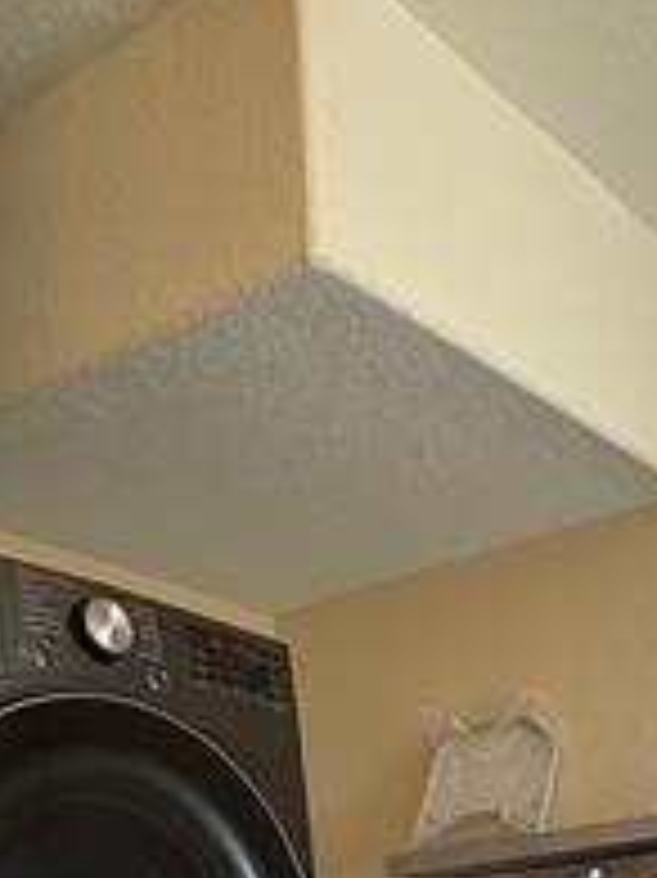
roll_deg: +2.9
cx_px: 596
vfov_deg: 29.1
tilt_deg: -1.5
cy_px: 1108
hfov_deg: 25.7
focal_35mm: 55
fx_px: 1393
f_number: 2.2
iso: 250
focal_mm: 2.22
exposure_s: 1/60
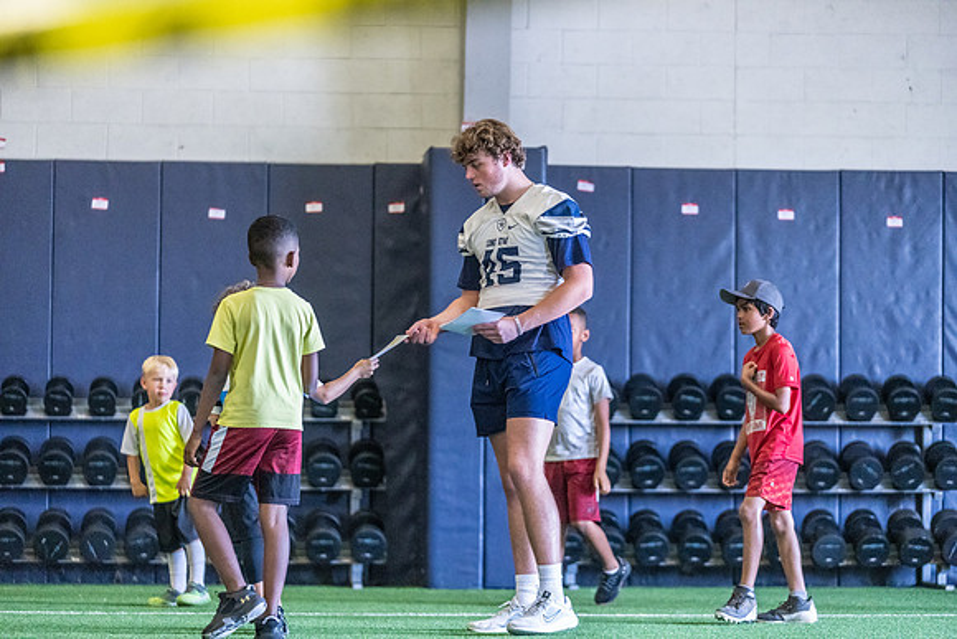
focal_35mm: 115
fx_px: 3058
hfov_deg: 17.8
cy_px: 320
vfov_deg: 11.9
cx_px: 478
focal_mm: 115
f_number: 2.8
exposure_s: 1/1000
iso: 10000
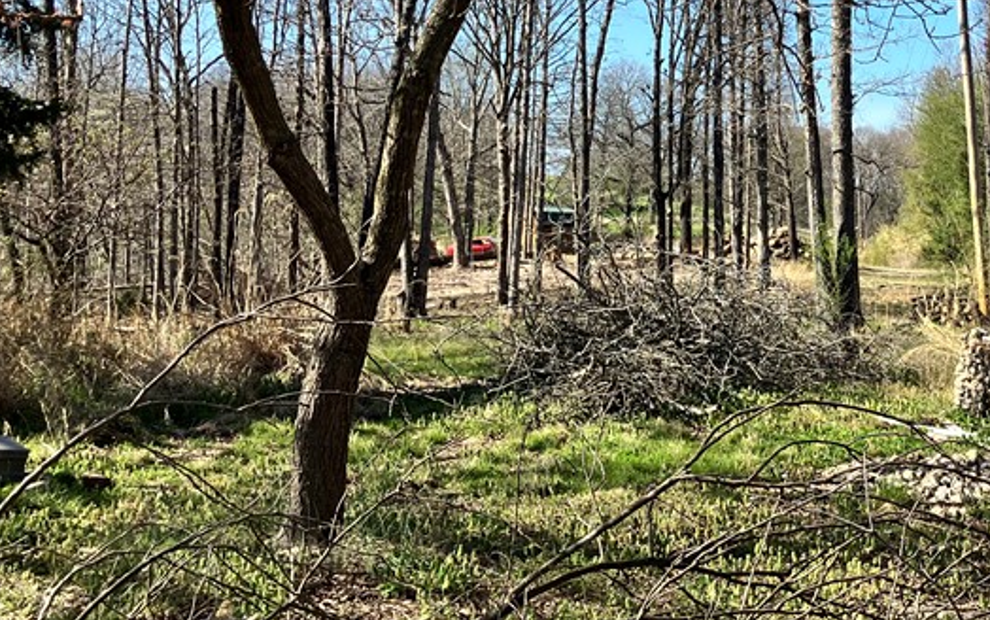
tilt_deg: +5.4
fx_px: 1566
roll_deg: +0.7
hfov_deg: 33.7
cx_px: 843
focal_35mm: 58
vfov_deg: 22.0
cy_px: 85
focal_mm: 3.99
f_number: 1.8
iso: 32
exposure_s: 1/1080
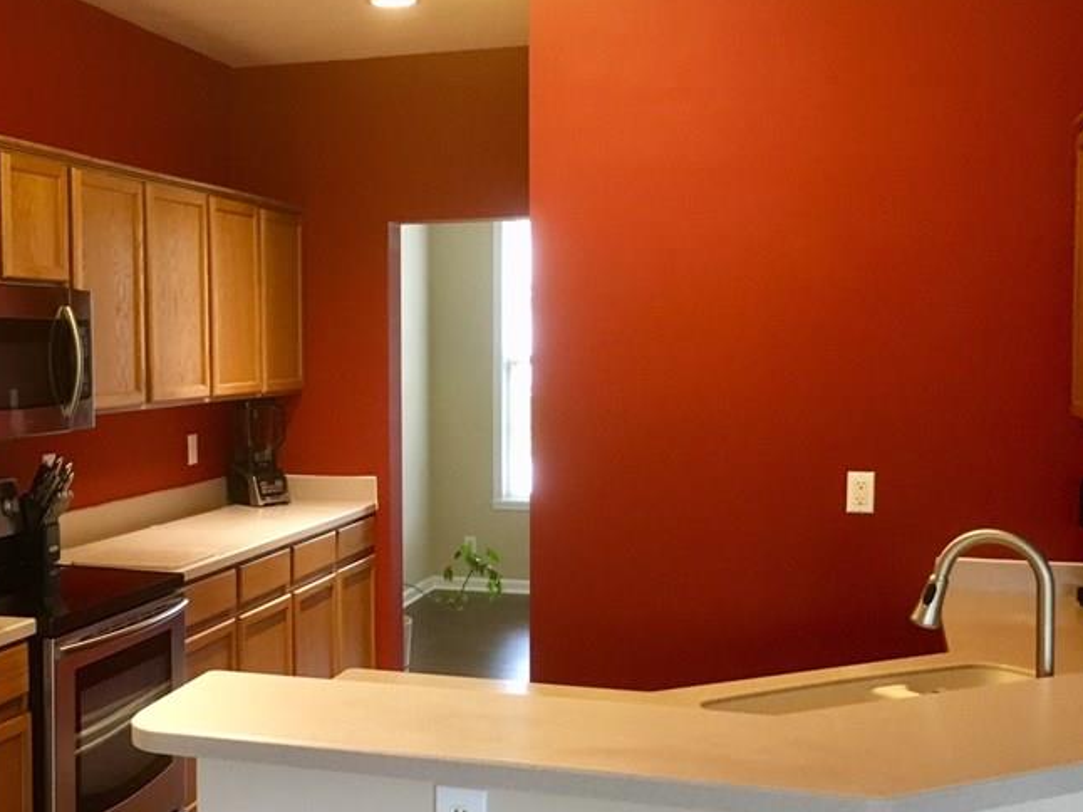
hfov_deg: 40.5
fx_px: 1439
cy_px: 463
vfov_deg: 31.5
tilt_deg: -4.0
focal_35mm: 46
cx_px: 329
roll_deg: +1.3
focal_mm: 4.15
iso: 200
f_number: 2.2
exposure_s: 1/30
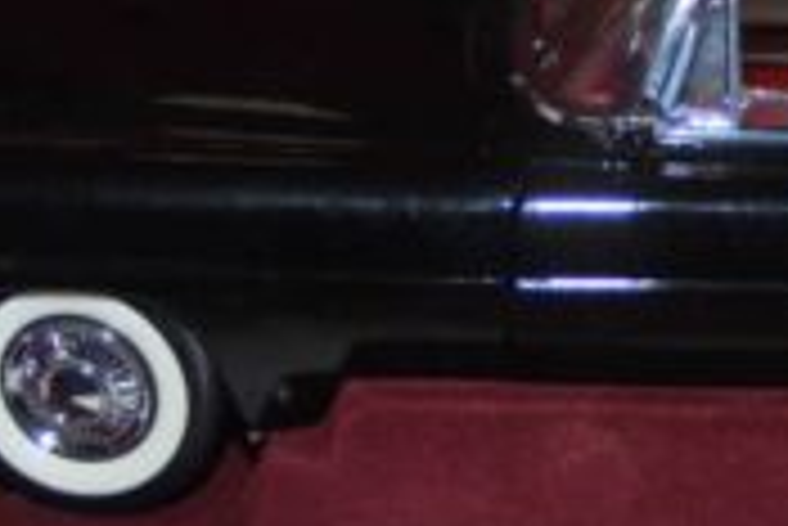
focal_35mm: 144
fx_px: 3155
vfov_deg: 9.5
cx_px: 693
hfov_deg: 14.1
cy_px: 103
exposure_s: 1/80
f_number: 4
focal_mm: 28
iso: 100
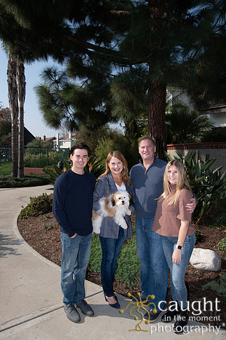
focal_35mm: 31
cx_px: 113
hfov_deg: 42.3
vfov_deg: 60.3
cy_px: 170
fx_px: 292
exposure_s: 1/250
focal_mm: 31
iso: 100
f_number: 10
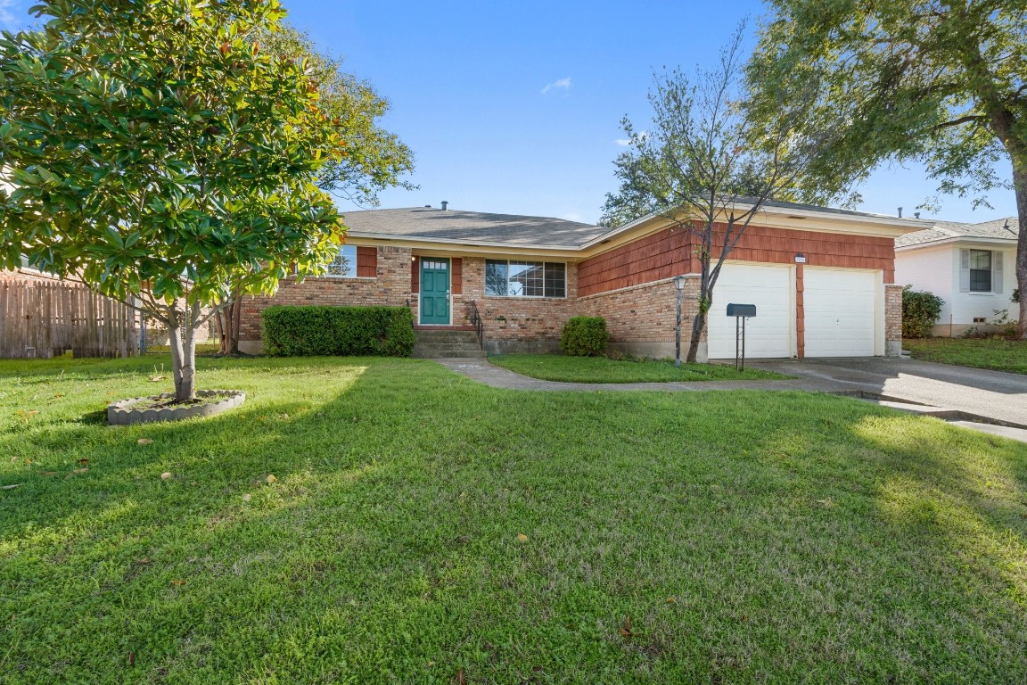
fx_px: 456
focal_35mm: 16
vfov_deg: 73.7
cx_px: 514
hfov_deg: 96.7
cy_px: 342
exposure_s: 1/100
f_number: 9
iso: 500
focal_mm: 16
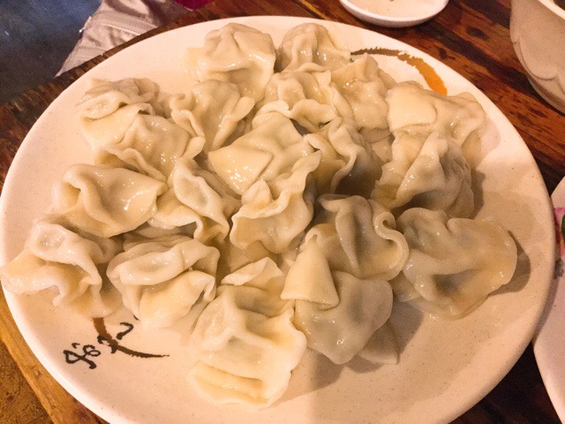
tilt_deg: -53.7
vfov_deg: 45.4
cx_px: 282
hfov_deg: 58.4
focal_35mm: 31
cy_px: 212
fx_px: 506
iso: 250
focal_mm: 3.3
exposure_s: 1/15
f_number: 2.4
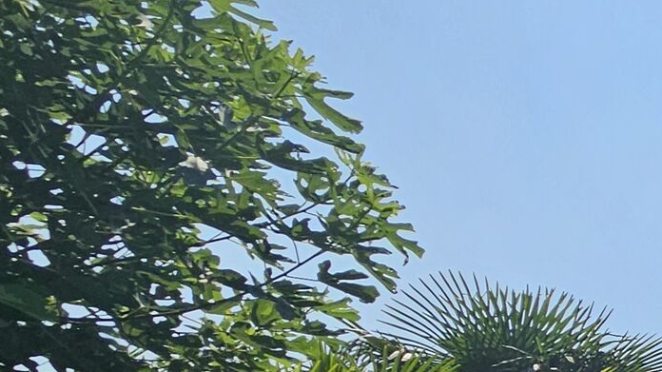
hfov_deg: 20.3
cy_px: 427
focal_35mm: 57
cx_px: 1279
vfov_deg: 20.0
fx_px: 1000
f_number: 2.2
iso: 50
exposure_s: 1/2671
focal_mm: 2.2
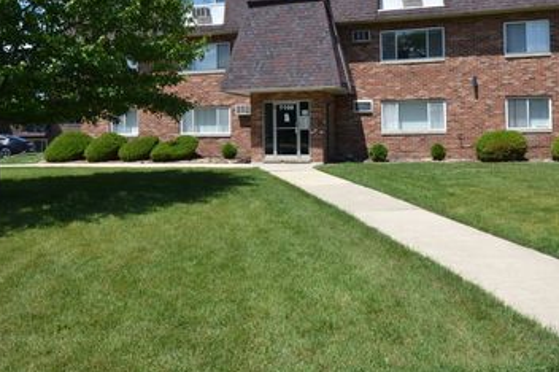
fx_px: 430
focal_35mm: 28
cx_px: 321
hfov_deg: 65.7
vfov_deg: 46.0
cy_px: 122
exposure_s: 1/250
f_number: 7.1
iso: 100
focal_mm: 13
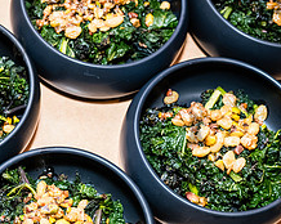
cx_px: -50
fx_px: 922
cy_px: 168
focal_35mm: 111
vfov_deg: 13.8
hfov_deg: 16.6
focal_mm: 35
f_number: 4
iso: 4000
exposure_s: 1/200
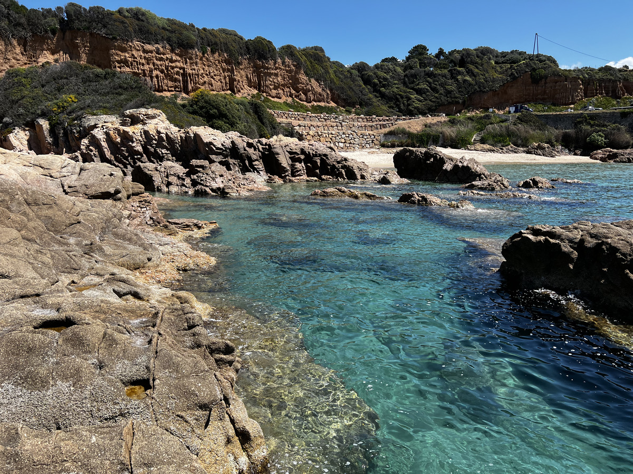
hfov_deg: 67.3
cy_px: 237
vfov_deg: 53.1
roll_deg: +0.2
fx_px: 475
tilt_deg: -11.4
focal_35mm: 26
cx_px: 316
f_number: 1.5
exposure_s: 1/3257
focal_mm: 5.7
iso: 50
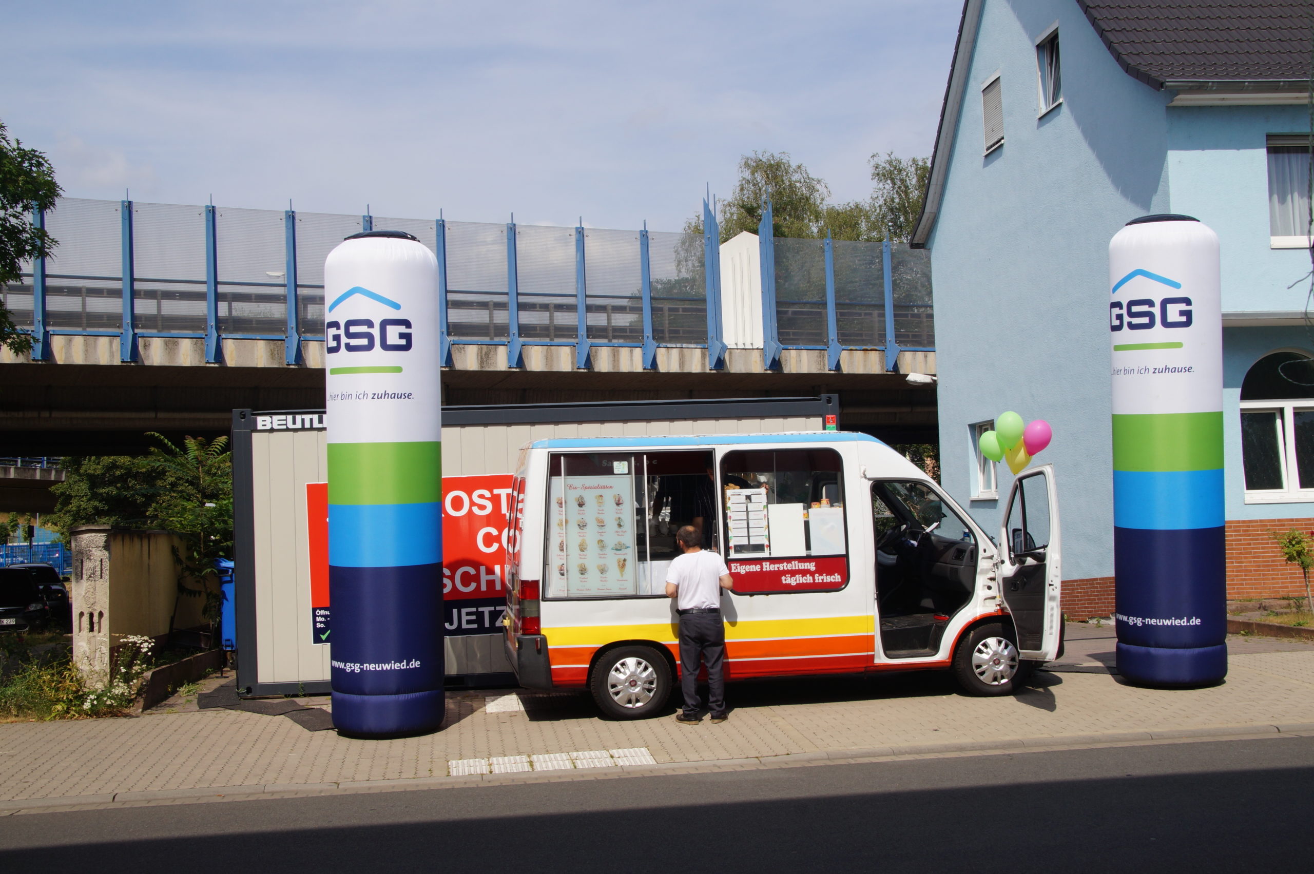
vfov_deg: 34.2
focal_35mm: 39
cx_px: 657
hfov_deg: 49.6
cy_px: 437
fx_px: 1422
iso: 100
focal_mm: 26
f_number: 14
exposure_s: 1/100
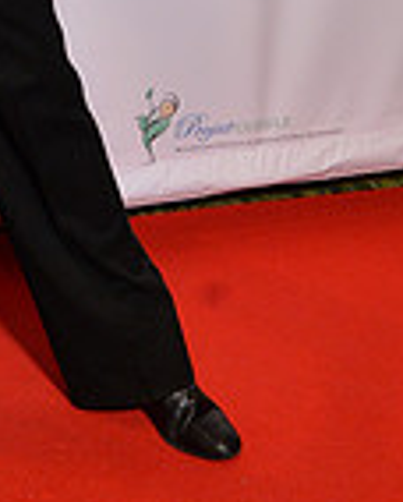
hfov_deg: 11.4
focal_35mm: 130
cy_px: -315
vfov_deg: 13.7
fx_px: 1934
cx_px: -210
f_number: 5
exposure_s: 1/250
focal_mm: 34
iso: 1600
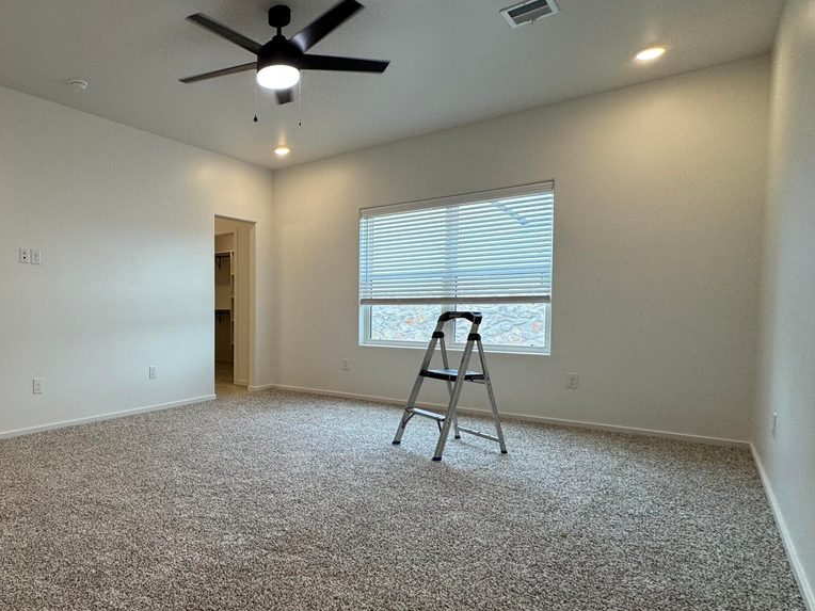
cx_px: 210
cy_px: 335
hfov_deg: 71.5
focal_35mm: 22
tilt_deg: -3.6
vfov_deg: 61.0
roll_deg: -0.1
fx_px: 518
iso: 100
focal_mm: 2.22
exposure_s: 1/120
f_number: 2.2
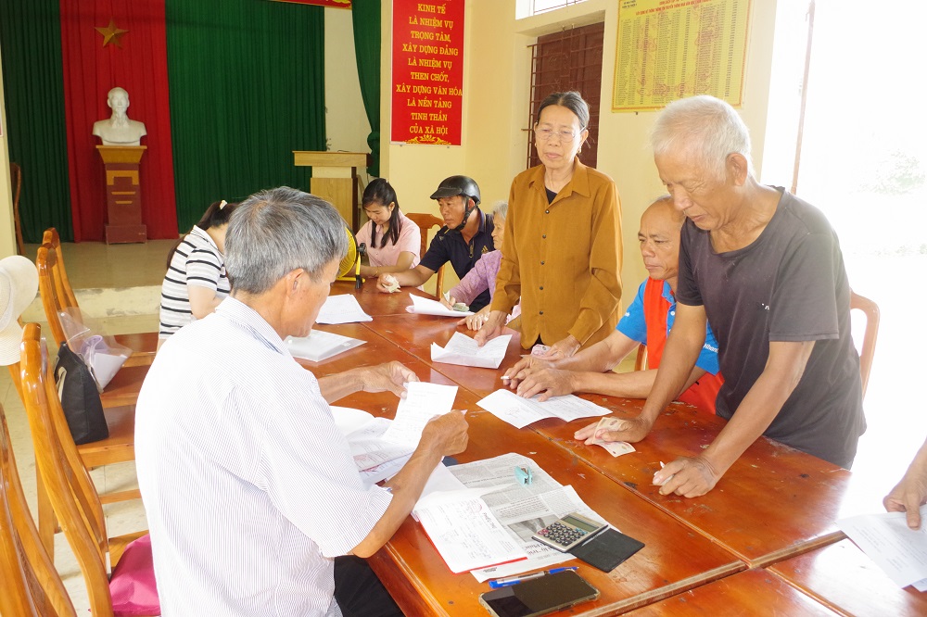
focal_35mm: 27
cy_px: 308
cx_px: 464
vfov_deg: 47.9
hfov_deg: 67.4
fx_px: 695
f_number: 5.6
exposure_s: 1/125
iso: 3200
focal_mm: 18
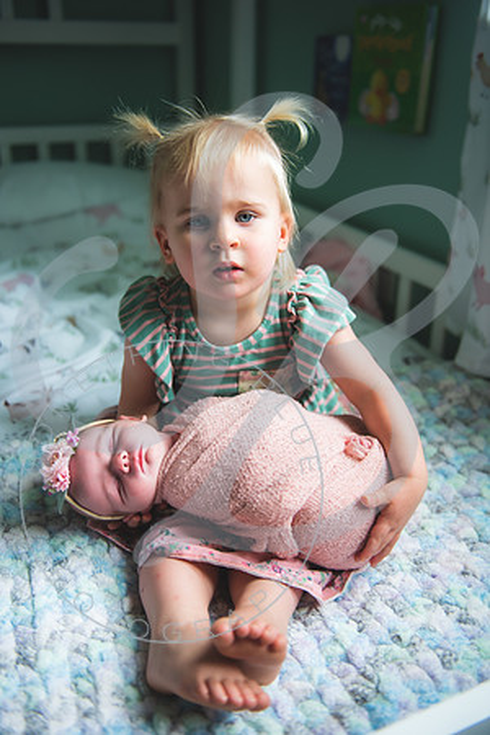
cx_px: 245
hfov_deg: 37.9
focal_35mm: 35
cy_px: 368
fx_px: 715
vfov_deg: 54.4
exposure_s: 1/125
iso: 400
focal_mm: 35
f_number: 2.8
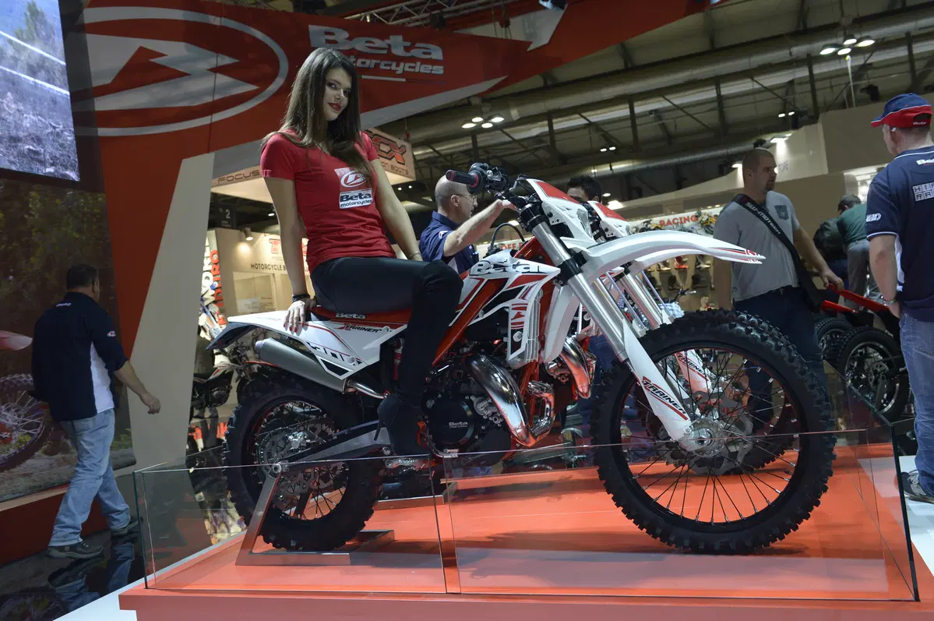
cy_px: 310
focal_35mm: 32
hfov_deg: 58.8
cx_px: 467
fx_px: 829
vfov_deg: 41.0
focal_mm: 32
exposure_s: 1/125
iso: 800
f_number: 5.6
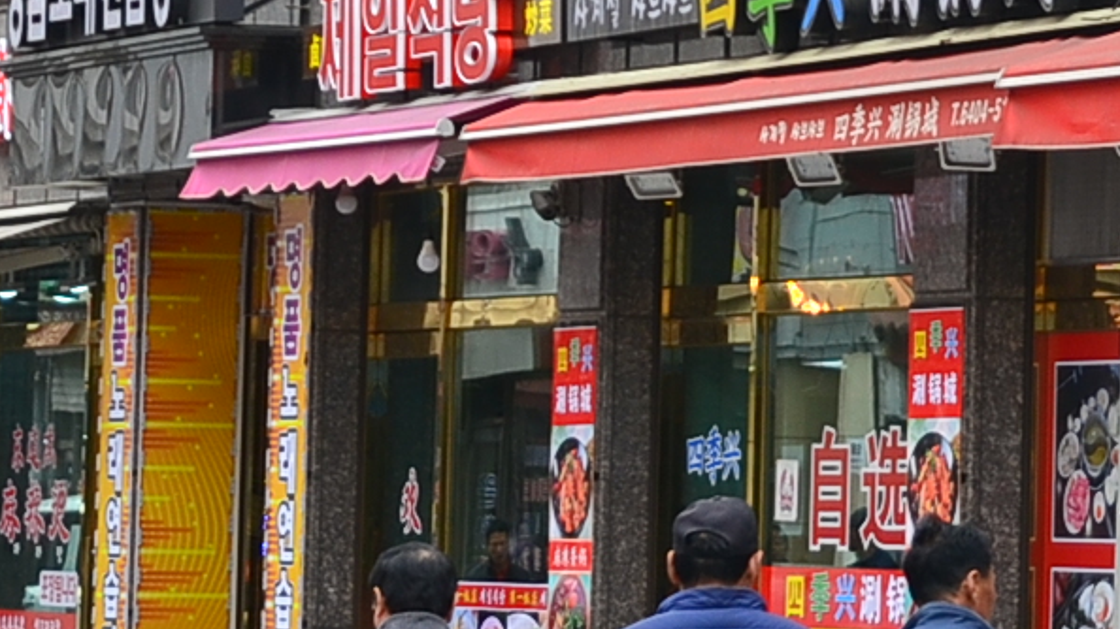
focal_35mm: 260
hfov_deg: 8.2
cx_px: 1312
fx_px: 7721
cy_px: -171
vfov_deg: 4.7
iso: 100
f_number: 4.8
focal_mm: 40
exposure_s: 1/200
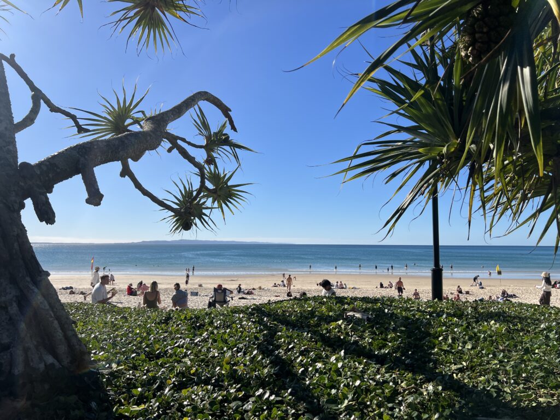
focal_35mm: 26
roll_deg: -0.1
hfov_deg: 67.3
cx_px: 280
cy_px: 210
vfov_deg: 53.1
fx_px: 421
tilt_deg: +3.3
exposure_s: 1/6579
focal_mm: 5.7
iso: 50
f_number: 1.5
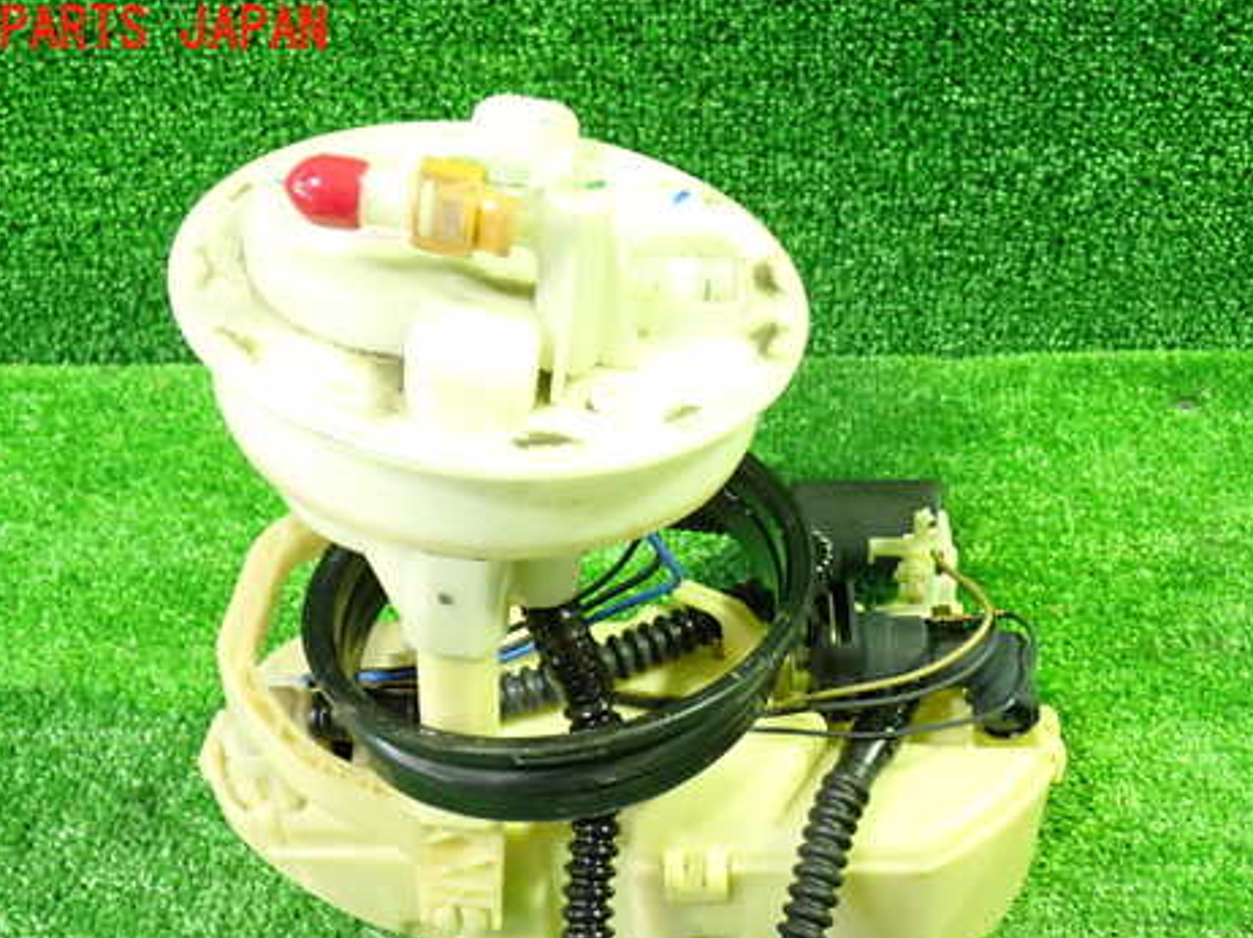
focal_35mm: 39
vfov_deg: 36.5
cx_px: 648
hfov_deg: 47.9
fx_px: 1411
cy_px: 607
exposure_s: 1/25
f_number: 2.3
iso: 800
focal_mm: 5.4
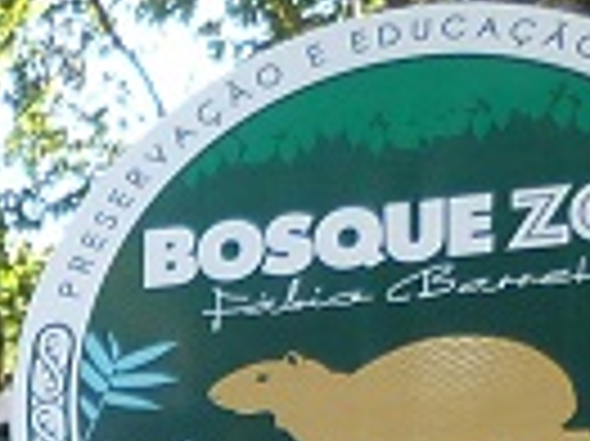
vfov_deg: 6.4
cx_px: -525
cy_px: 1656
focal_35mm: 196
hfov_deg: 9.5
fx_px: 3338
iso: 100
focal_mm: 4.5
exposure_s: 1/60
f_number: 2.8
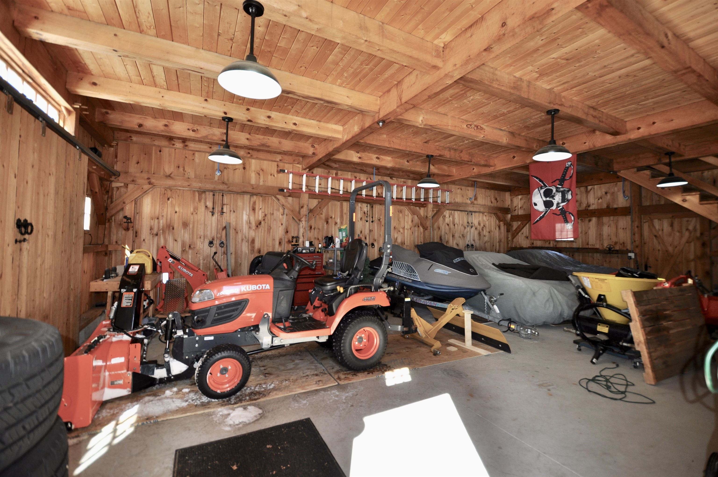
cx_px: 359
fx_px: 299
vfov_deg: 77.2
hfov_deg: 100.5
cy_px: 238
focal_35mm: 15
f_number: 3.5
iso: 250
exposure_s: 1/200
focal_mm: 10
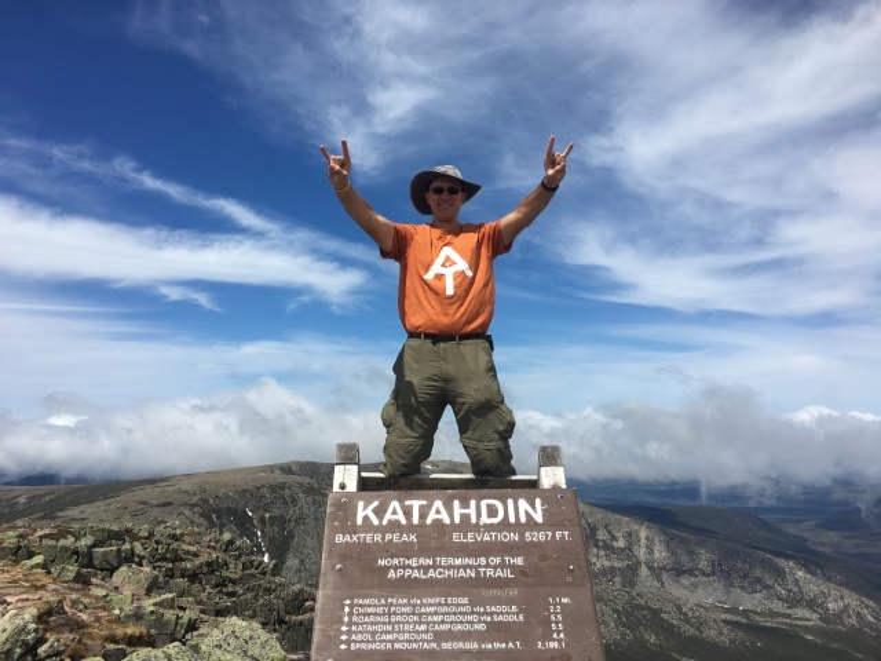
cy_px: 330
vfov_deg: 48.2
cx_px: 440
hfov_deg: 61.7
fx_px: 738
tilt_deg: +7.2
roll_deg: +0.4
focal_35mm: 29
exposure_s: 1/2959
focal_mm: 4.15
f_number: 2.2
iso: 25
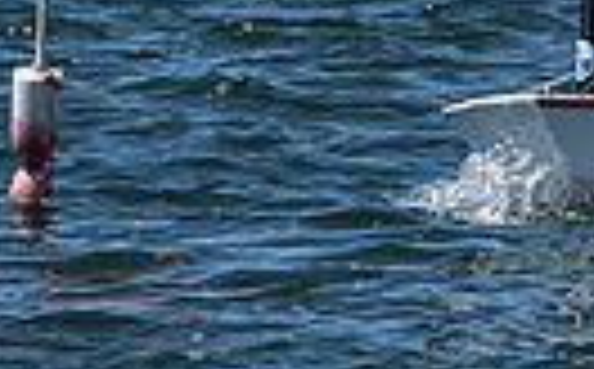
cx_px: 894
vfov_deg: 1.1
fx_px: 19312
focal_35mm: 1195
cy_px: -337
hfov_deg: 1.8
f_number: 18
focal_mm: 200
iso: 250
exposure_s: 1/320
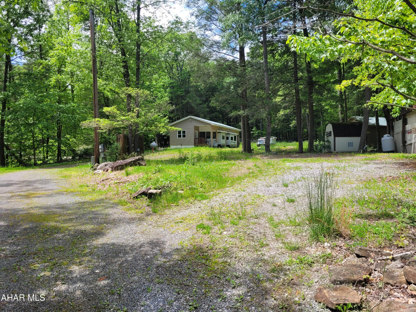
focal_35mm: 26
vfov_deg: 53.1
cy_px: 156
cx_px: 208
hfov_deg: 67.3
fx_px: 312
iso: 40
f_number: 1.8
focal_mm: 5.4
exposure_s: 1/1202
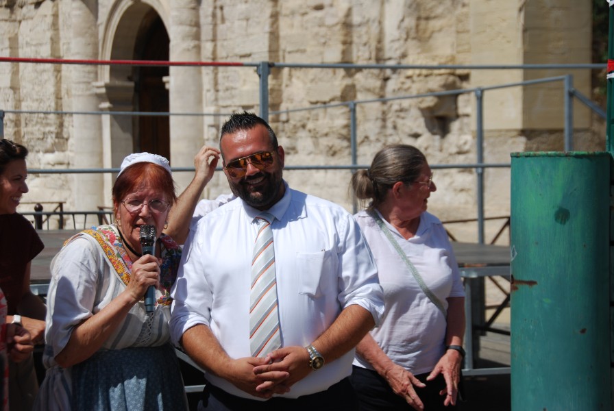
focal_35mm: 93
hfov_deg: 21.9
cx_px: 307
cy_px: 206
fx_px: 1588
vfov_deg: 14.8
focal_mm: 62
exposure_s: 1/800
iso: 100
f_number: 7.1
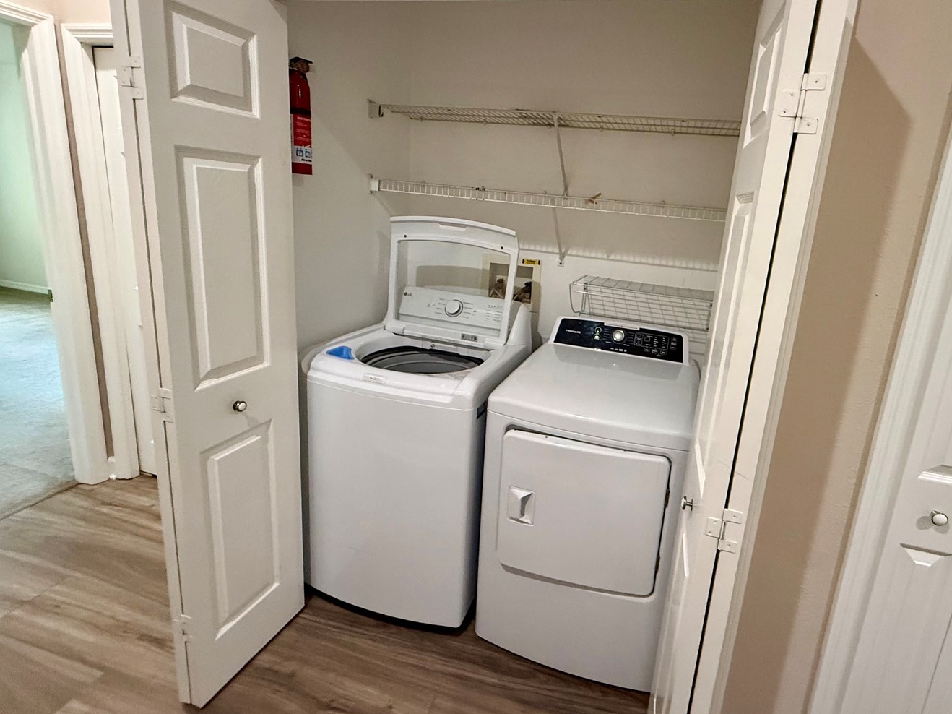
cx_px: 571
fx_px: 467
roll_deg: -5.2
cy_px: 302
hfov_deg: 89.9
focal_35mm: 17
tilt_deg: -11.8
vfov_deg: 74.2
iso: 500
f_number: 2.2
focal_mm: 2.22
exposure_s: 1/60
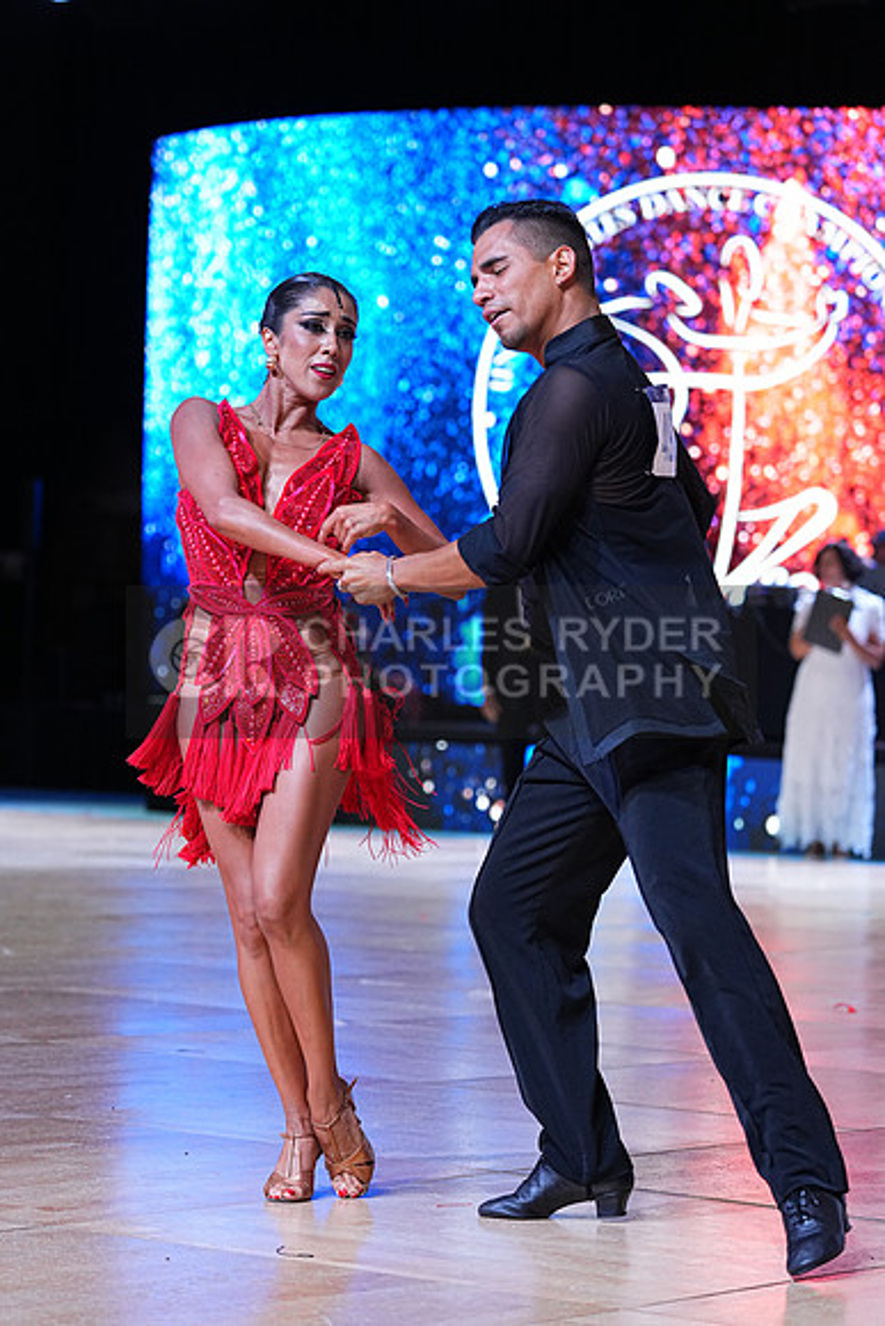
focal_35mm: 111
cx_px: 442
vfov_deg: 18.4
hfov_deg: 12.3
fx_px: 4090
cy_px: 663
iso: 1600
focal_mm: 111
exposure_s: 1/500
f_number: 4
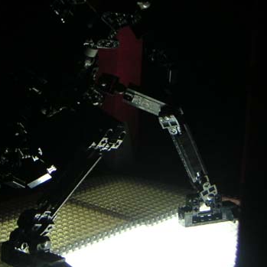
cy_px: 131
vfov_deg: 23.1
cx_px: 86
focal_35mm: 75
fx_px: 654
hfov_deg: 22.9
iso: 100
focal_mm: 5.7
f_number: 2.8
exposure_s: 1/20
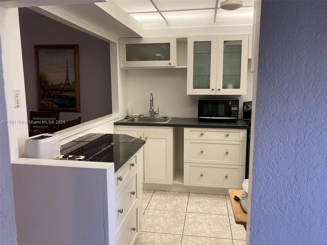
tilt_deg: -7.3
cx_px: 164
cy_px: 122
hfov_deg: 63.4
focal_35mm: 28
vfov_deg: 49.7
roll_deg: +0.7
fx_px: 265
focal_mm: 3.99
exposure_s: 1/60
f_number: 1.8
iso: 125
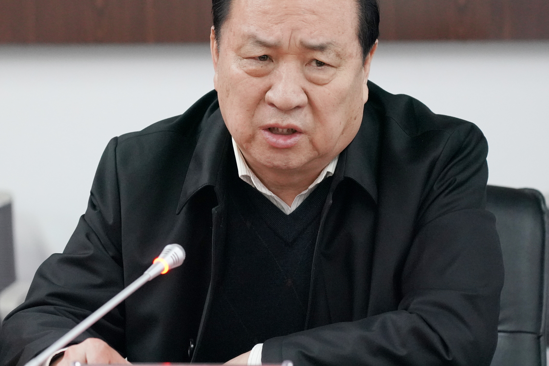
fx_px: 2959
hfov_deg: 10.6
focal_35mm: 194
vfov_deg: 7.1
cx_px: 269
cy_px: 174
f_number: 4
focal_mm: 104
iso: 5000
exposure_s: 1/160
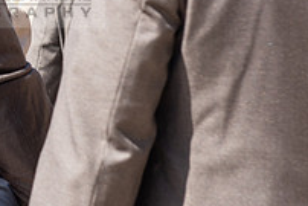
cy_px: -8
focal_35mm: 178
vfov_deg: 7.7
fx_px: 1524
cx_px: -24
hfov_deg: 11.4
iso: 100
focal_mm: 62
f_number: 5.6
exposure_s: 1/200
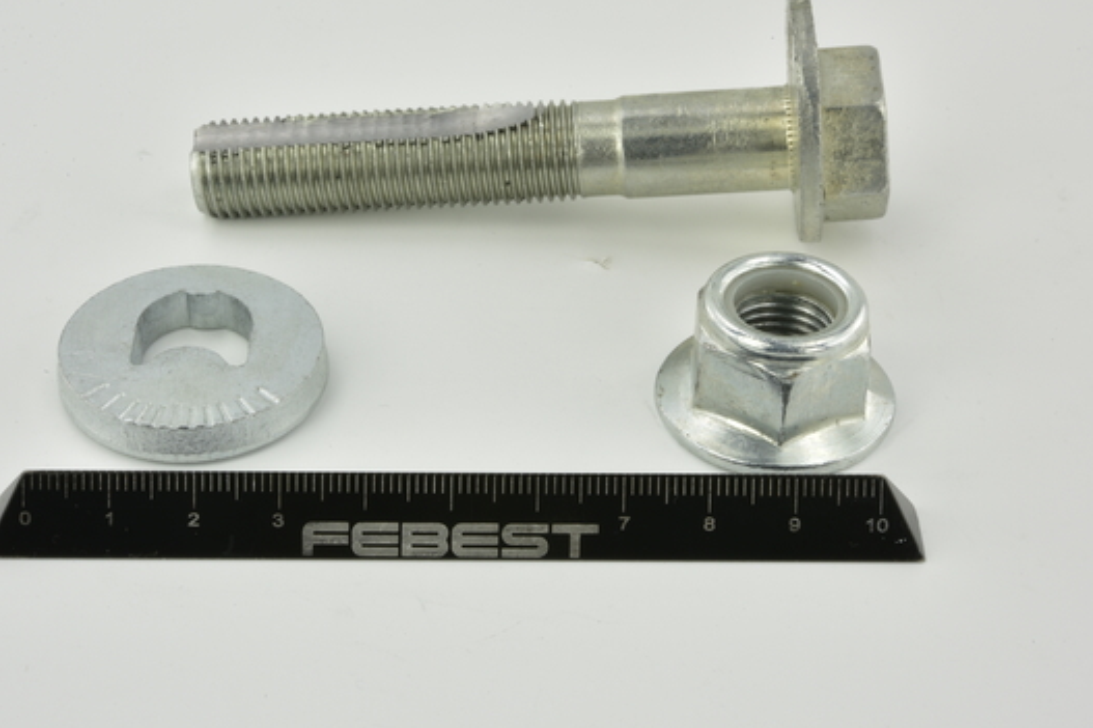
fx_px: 2489
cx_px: 502
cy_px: 321
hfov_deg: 24.8
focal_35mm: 82
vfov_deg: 16.6
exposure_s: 1/2.5
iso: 64
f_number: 32
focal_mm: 60
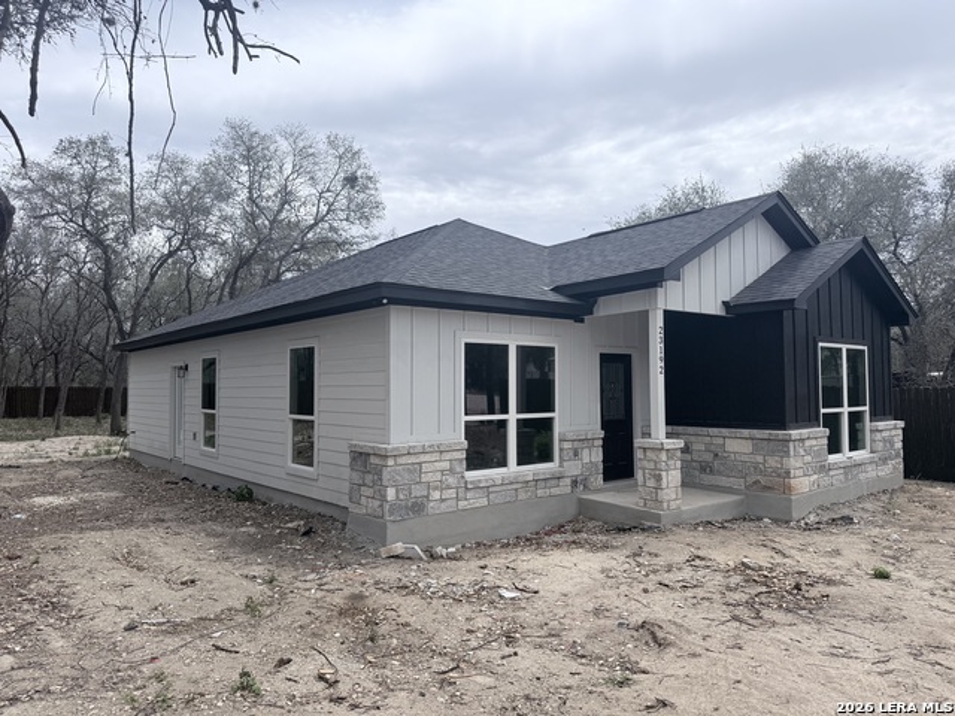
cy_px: 358
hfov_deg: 71.6
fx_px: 662
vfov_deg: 56.8
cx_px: 478
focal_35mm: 24
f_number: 1.78
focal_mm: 6.76
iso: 80
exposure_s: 1/6711
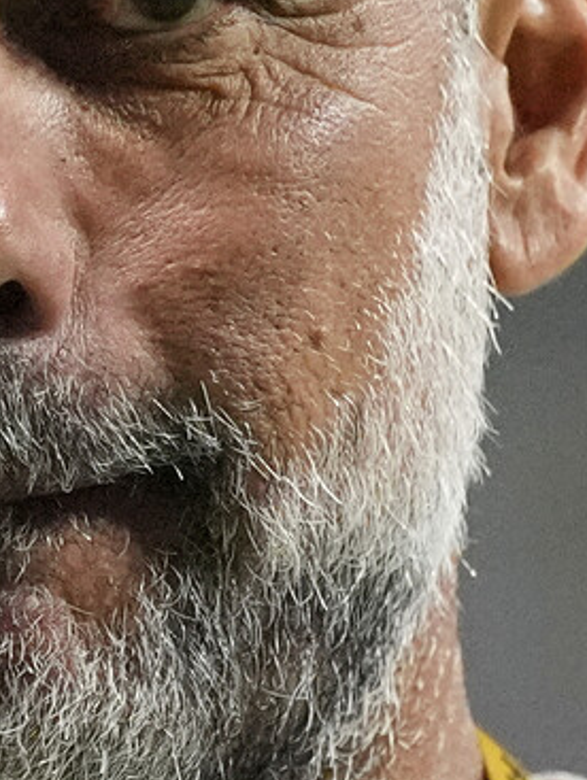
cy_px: 381
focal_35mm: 3768
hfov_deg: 0.4
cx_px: -4
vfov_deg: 0.5
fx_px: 85046
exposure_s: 1/2000
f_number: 4
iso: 6400
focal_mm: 600
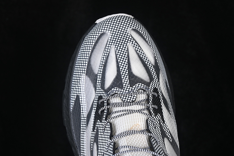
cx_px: 117
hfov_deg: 27.0
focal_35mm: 75
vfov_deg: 18.2
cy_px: 78
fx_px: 487
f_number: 6.3
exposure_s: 1/60
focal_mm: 50
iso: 160
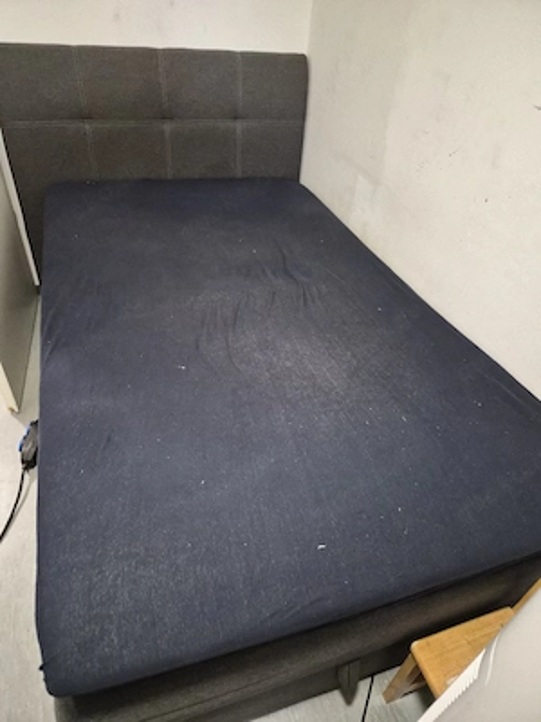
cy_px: 361
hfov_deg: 58.9
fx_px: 479
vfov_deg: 73.9
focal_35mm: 23
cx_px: 270
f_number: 1.8
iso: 1250
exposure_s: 1/50
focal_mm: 5.4
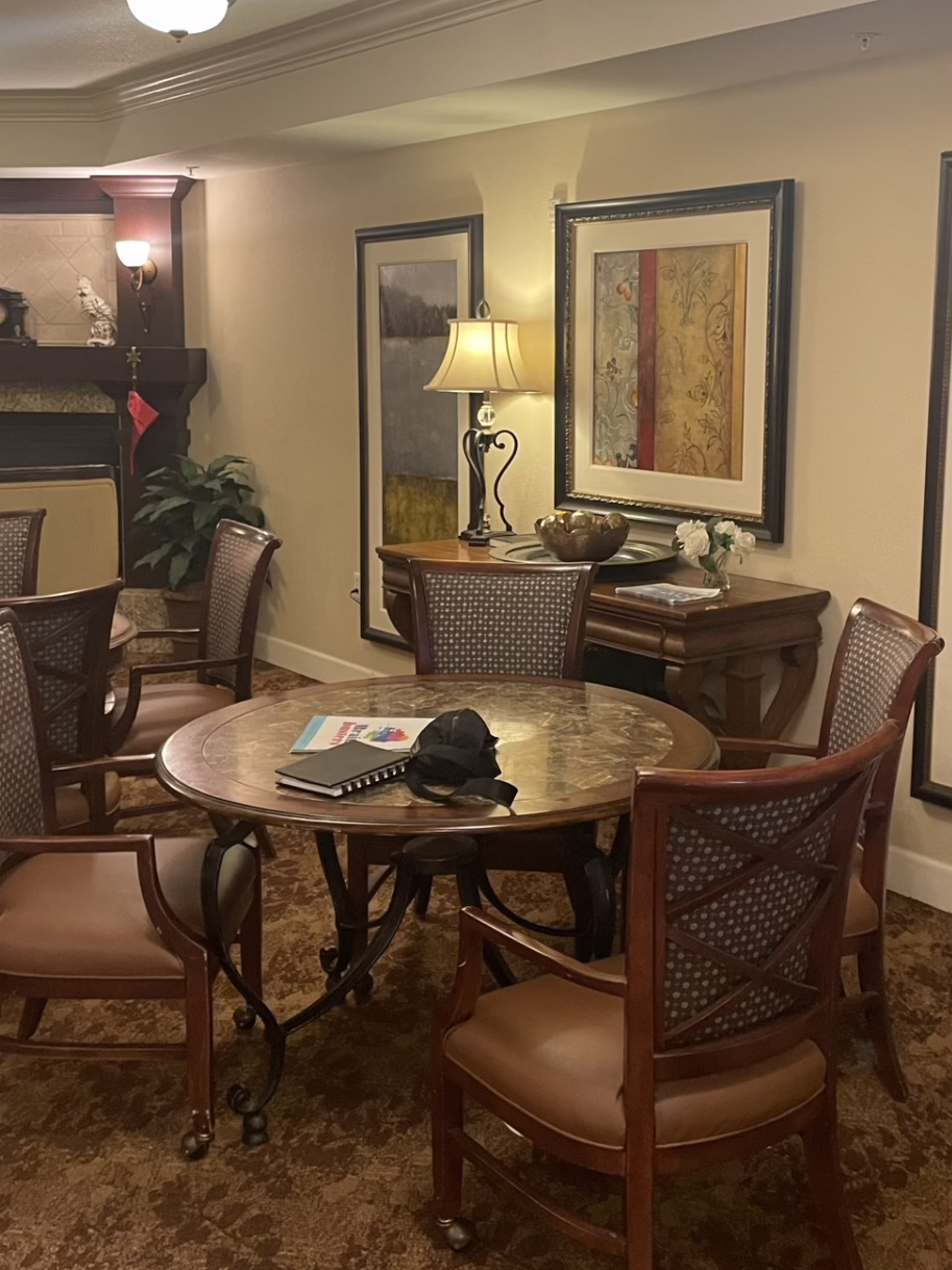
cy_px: 517
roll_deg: -0.1
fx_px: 1504
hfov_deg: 35.1
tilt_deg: -6.3
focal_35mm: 41
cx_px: 534
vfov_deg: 45.6
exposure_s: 1/60
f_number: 1.6
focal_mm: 4.2
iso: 250
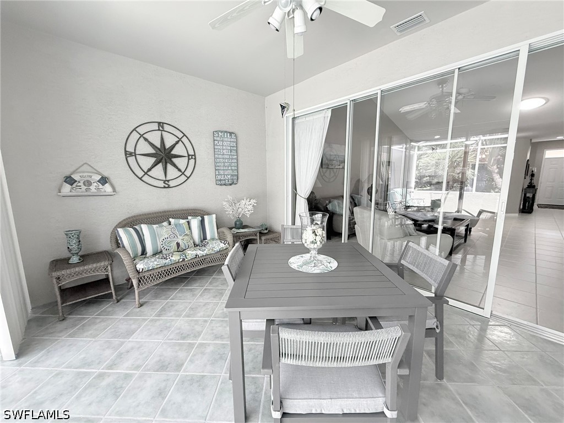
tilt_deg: -8.3
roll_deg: +0.0
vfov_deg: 85.7
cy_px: 212
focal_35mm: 14
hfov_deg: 102.1
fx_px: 228
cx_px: 282
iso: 320
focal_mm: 2.22
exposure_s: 1/99
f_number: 2.2
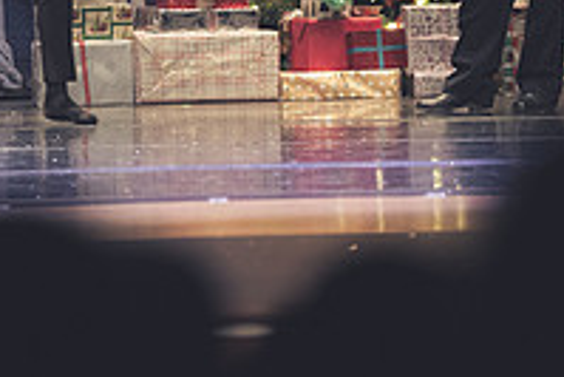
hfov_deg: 3.5
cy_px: -24
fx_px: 9124
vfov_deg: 2.4
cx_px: -40
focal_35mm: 582
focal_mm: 200
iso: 2000
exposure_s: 1/320
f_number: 2.8
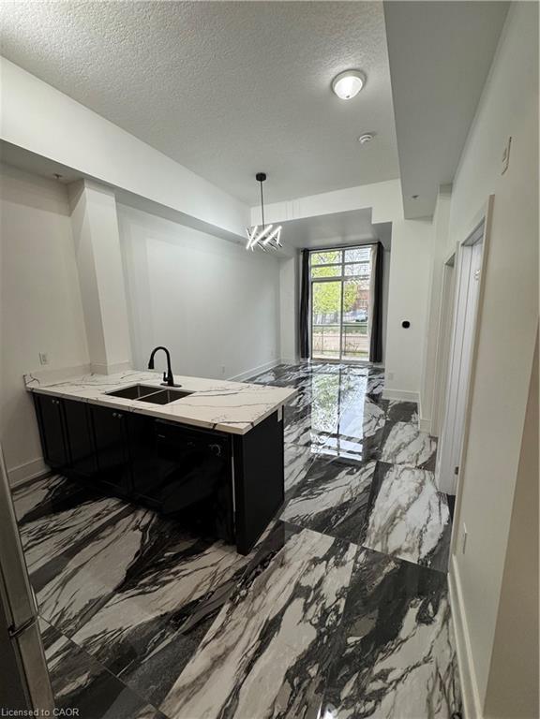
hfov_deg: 85.7
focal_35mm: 14
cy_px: 360
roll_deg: +0.6
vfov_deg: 102.1
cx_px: 270
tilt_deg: -10.0
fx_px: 291
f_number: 2.2
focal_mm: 2.22
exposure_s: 1/120
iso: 250
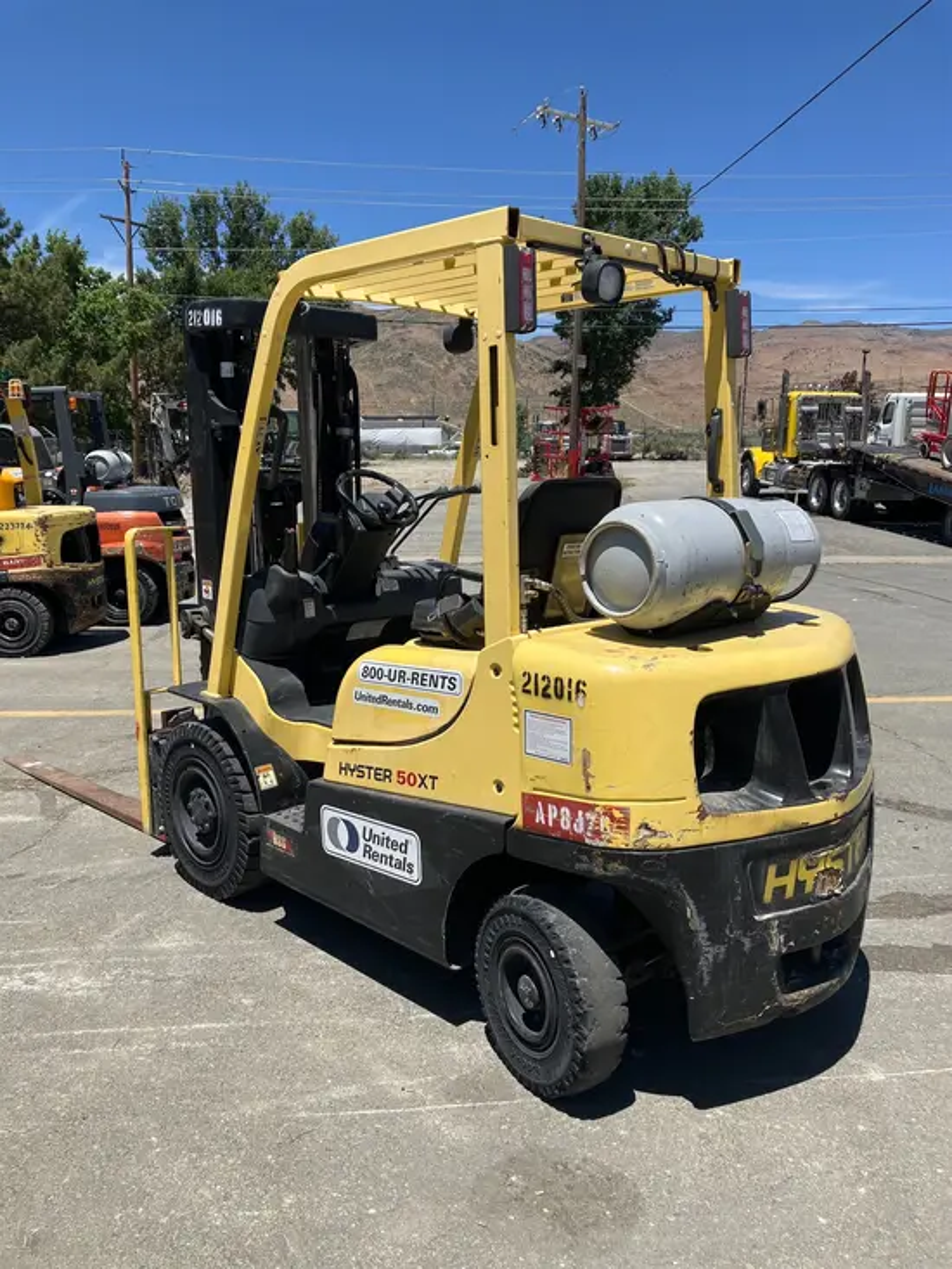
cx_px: 476
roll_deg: -3.1
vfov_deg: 63.4
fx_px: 1026
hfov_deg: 49.8
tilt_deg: -8.9
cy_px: 634
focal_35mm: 28
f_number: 1.8
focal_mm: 3.99
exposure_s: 1/2208
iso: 32
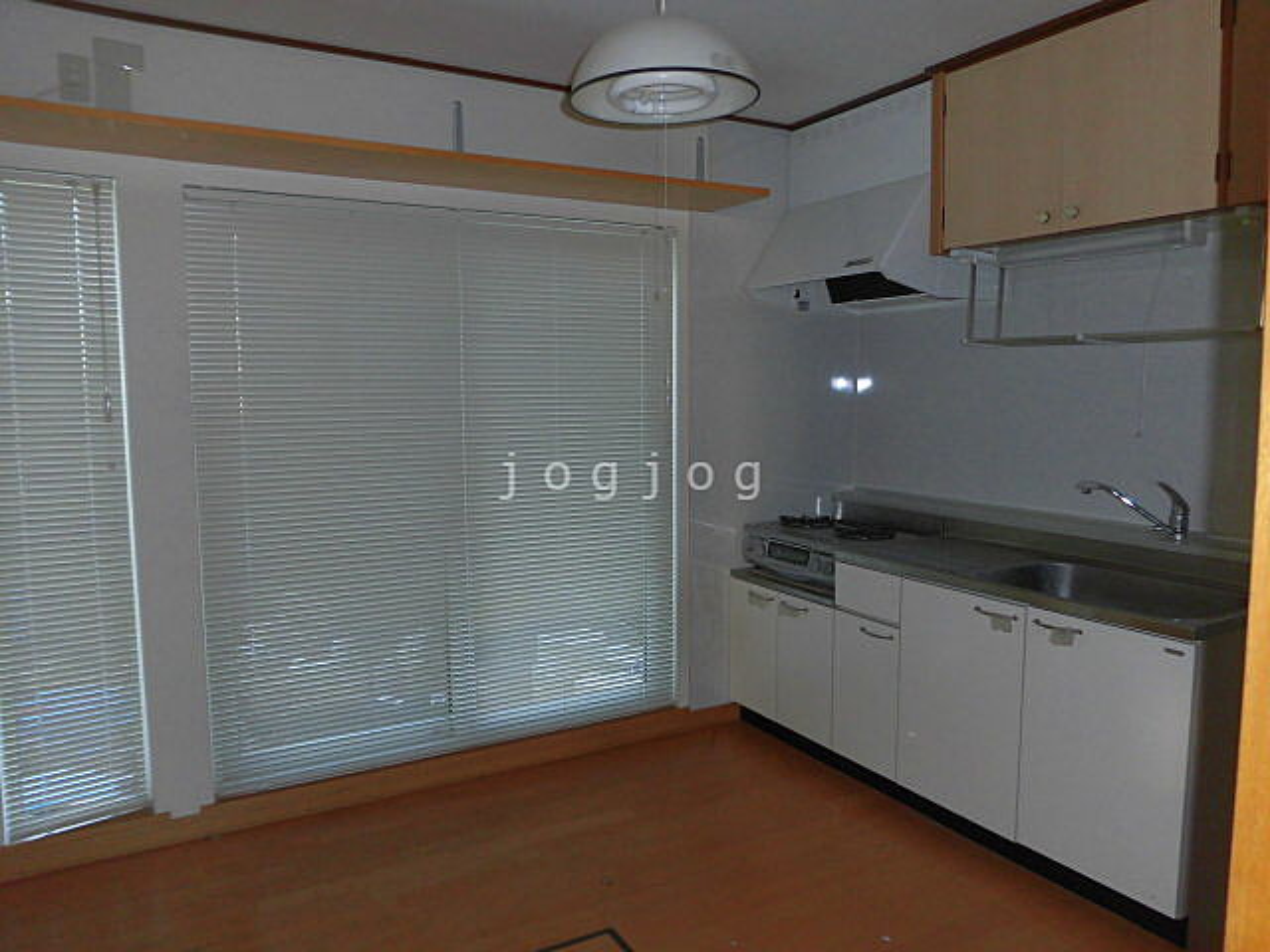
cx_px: 635
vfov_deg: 56.8
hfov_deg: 71.6
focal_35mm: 24
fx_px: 881
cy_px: 476
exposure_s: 1/40
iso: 100
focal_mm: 4.3
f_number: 3.1
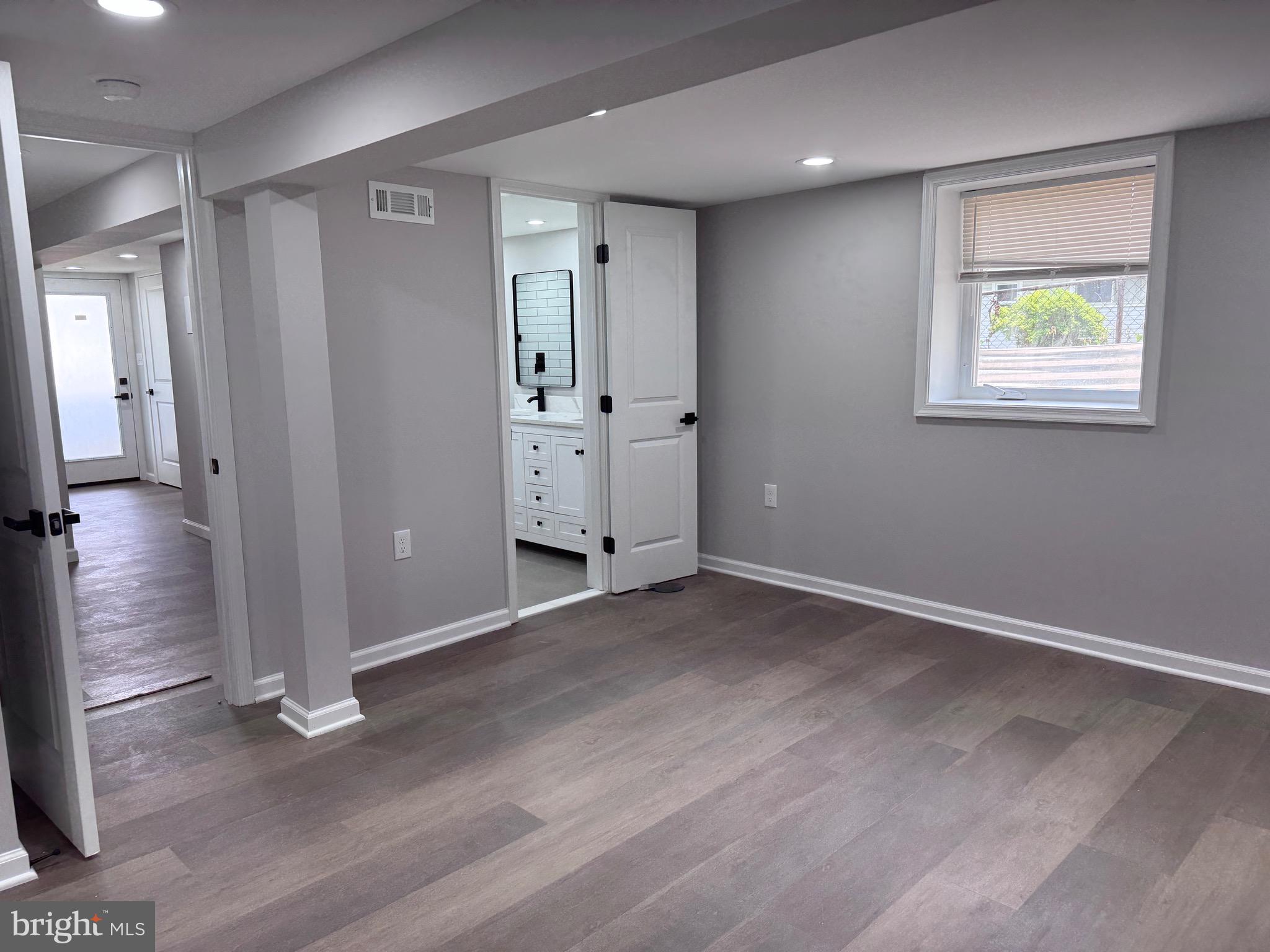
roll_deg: +0.5
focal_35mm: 24
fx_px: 881
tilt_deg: -8.1
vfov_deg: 56.8
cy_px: 476
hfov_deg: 71.6
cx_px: 635
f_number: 1.78
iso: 100
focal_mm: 6.76
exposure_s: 1/129
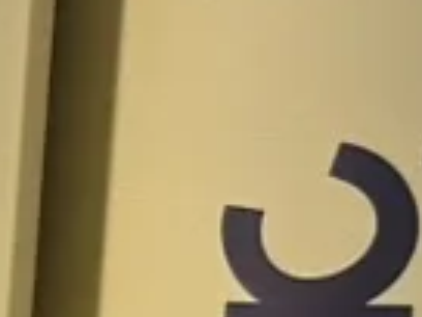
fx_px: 2389
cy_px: 578
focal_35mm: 196
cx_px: -974
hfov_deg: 8.1
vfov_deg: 7.4
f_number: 1.5
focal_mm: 5.7
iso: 125
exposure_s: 1/60
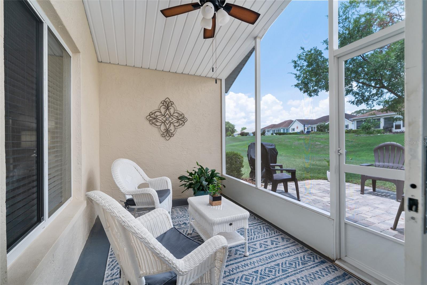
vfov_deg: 74.1
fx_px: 189
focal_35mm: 16
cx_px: 214
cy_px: 142
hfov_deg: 97.1
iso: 320
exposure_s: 1/40
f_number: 7.1
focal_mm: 15.9
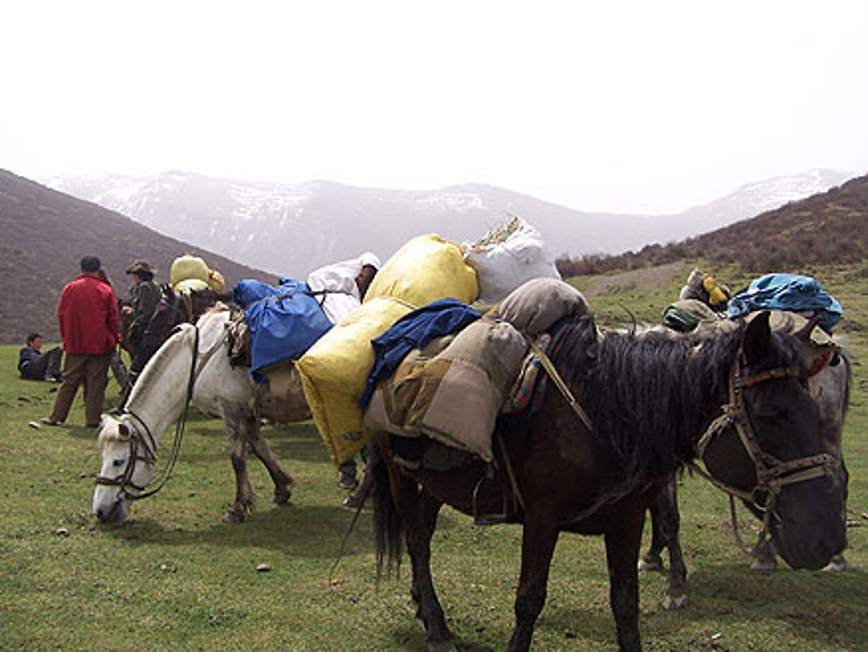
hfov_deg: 47.8
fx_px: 978
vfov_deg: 36.9
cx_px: 432
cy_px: 329
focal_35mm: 39
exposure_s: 1/500
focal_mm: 6.3
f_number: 4
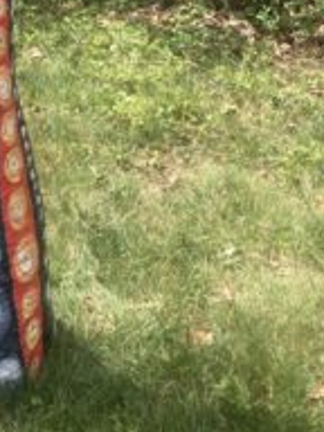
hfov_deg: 20.0
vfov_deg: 25.4
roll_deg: +0.4
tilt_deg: -14.7
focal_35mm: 70
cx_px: -45
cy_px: -65
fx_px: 874
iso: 20
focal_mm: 3.99
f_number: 1.8
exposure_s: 1/623
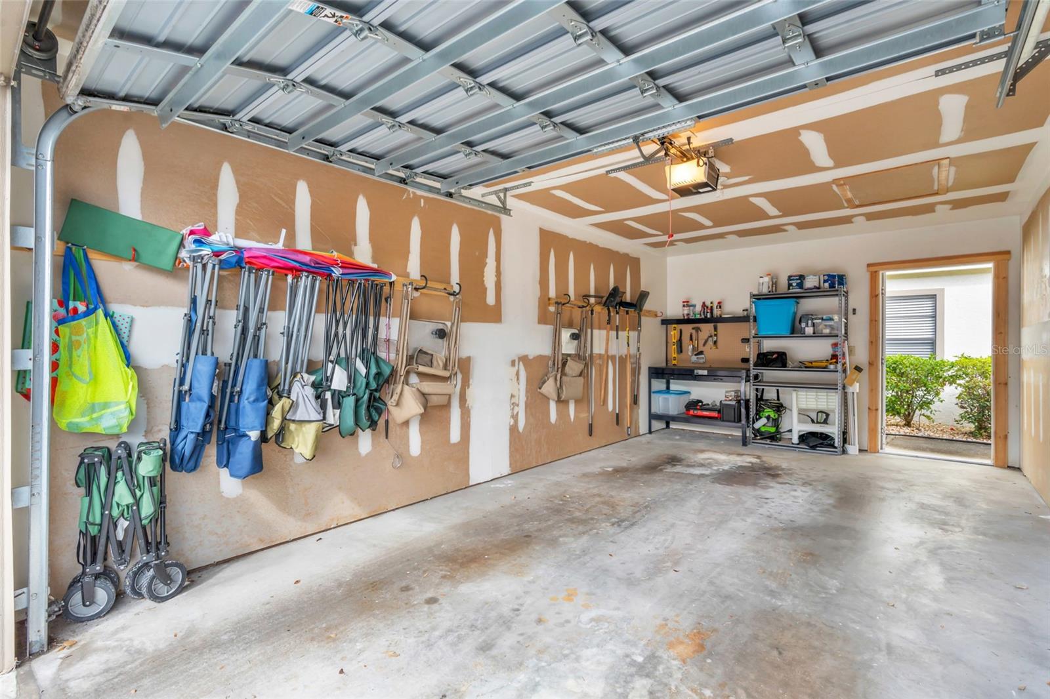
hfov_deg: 96.7
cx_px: 525
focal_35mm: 16
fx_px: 467
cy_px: 350
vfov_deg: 73.7
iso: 200
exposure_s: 1/40
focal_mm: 16
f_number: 9
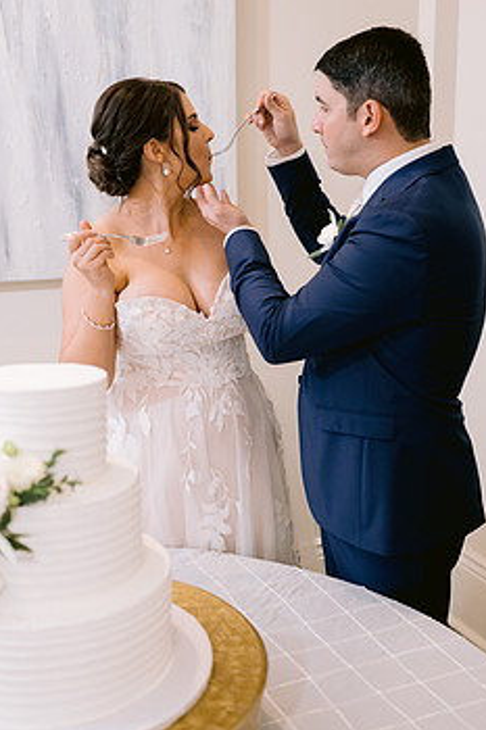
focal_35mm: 45
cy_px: 317
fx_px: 912
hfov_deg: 29.8
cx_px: 242
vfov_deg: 43.5
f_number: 2.2
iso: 1600
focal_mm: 35
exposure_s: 1/125
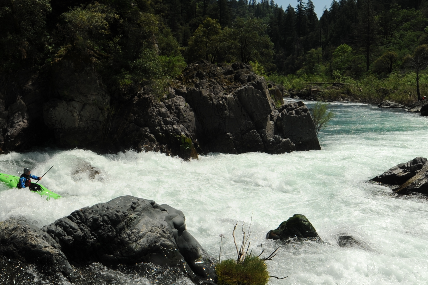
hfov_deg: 52.7
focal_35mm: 32
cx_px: 55
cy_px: 114
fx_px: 380
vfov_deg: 40.9
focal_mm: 14
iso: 200
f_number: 8
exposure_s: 1/1000
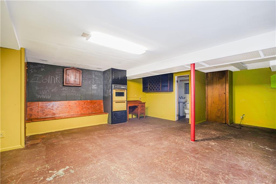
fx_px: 123
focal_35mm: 16
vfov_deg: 73.7
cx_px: 138
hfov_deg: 96.8
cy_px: 92
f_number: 4
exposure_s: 1/8
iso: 64
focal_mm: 16
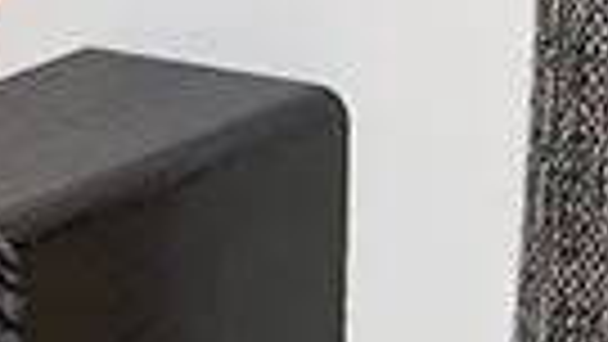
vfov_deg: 3.2
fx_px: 6192
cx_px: -207
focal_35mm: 384
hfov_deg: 5.6
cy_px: 272
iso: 125
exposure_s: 1/60
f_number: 5.6
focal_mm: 66
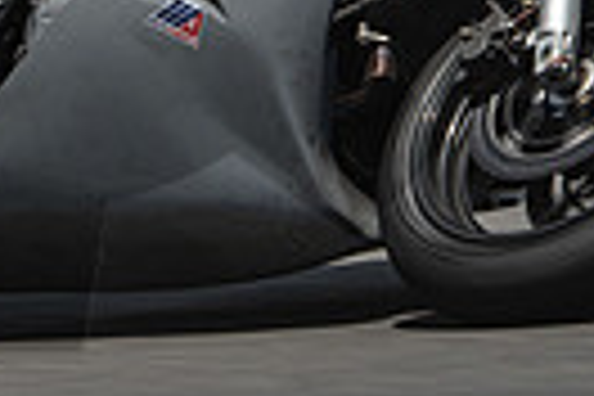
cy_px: -196
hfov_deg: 1.6
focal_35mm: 1316
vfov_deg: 1.0
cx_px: 14
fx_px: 21712
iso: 125
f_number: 8
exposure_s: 1/250
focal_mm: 200
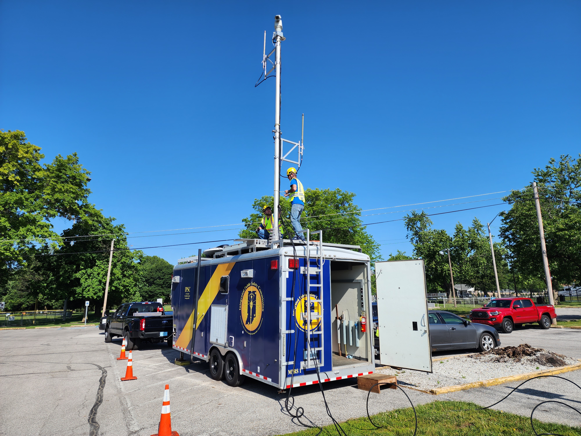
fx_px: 386
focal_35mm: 23
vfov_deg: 58.9
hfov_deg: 73.9
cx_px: 290
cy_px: 218
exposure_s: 1/1148
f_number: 1.8
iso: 12
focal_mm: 6.4
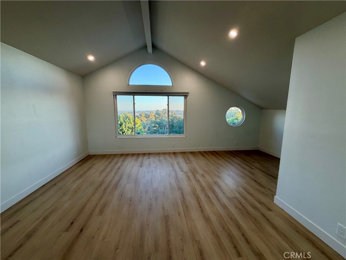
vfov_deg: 85.7
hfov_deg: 102.1
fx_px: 140
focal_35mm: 14
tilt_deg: -8.6
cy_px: 130
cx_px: 173
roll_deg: -0.2
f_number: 2.2
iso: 160
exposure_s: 1/121
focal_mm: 2.22
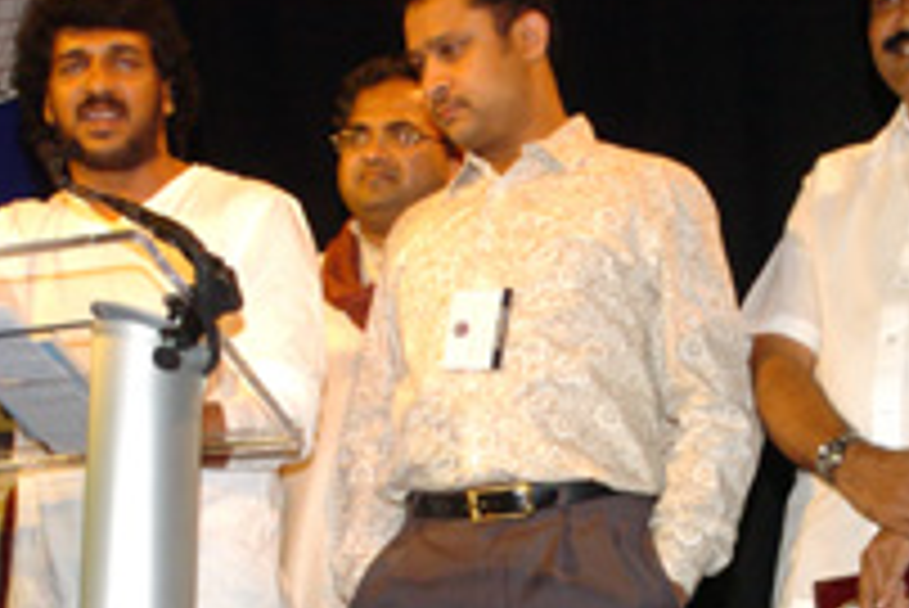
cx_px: 576
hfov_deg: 22.8
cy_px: 606
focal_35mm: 89
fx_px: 2249
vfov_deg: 15.1
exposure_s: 1/100
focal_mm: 20
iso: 400
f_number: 5
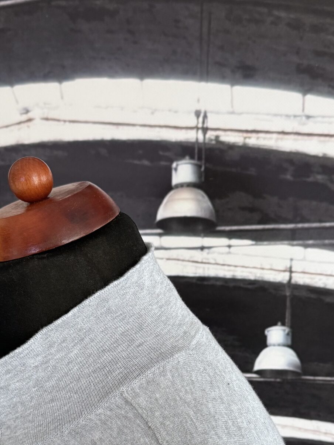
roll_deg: -0.1
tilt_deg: -12.5
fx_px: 656
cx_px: 160
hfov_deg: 28.6
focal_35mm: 51
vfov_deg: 36.5
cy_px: 343
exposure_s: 1/111
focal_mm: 6.76
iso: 200
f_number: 1.78
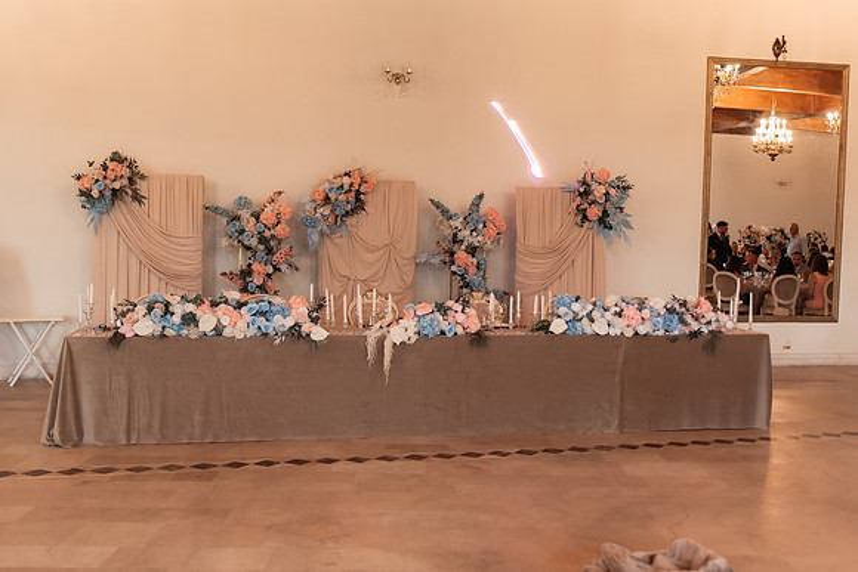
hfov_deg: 46.7
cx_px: 451
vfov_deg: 32.1
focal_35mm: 42
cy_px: 311
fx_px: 993
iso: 1250
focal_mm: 35
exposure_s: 1/200
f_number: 2
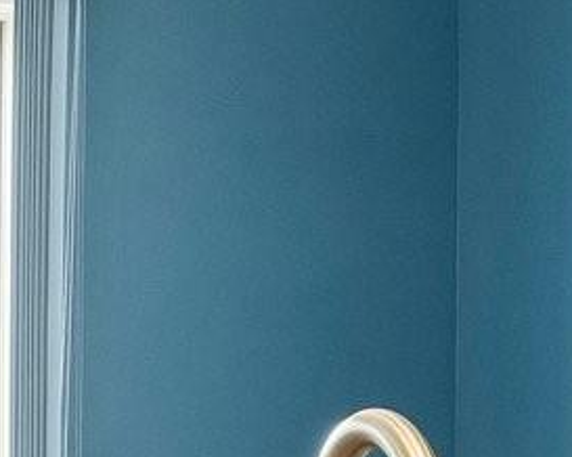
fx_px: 3037
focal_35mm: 180
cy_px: 318
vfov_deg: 8.6
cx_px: 932
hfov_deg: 10.3
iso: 400
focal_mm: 17
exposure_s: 1/6
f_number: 8
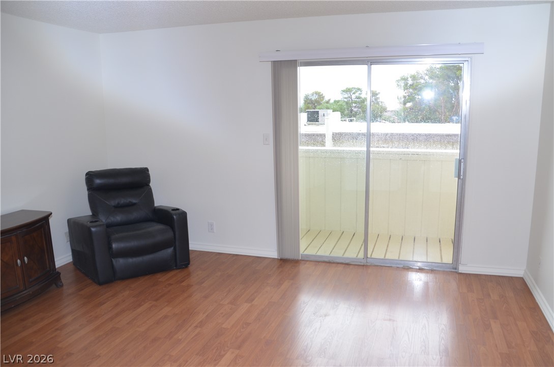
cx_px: 277
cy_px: 184
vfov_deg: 43.4
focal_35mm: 30
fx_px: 461
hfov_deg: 62.0
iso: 400
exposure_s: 1/100
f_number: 5
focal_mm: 20
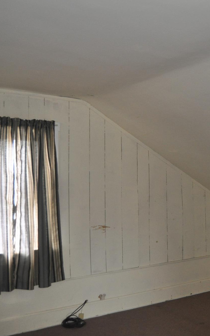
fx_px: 384
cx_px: 191
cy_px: 168
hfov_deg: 29.3
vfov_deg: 47.2
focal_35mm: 42
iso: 800
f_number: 3.5
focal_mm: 18
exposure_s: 1/60
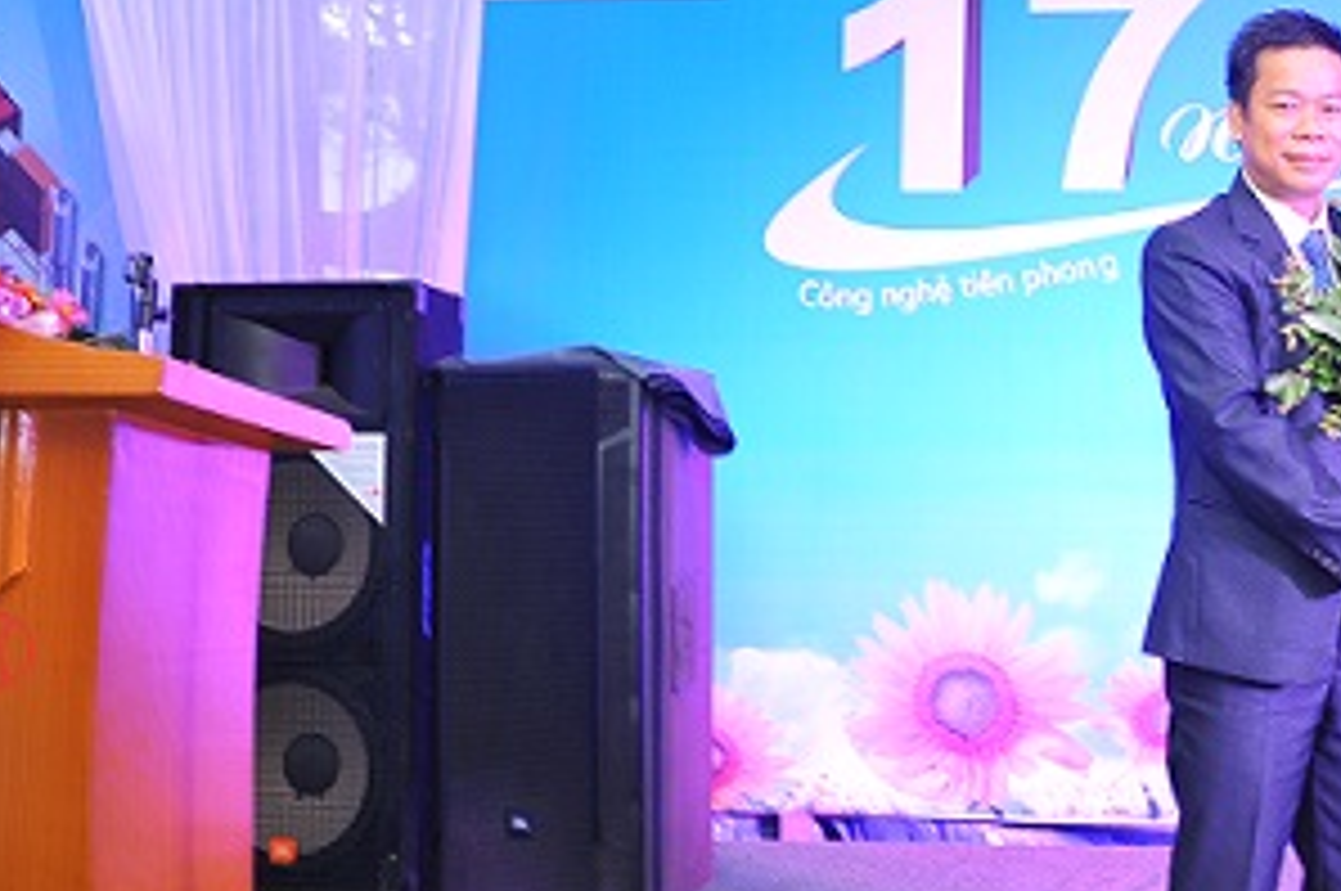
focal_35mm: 55
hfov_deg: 33.3
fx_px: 2046
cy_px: 292
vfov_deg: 24.4
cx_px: 1328
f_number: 4
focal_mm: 24
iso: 1000
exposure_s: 1/30
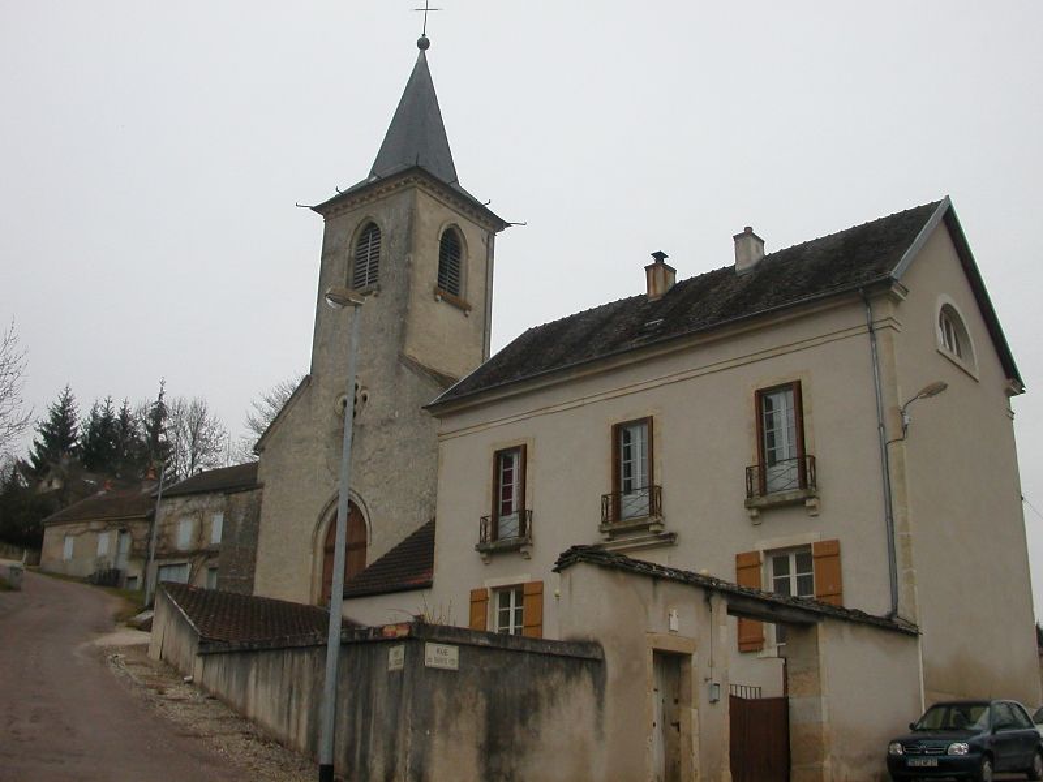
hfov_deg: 50.1
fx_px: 1115
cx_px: 522
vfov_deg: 38.7
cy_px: 391
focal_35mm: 37
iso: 100
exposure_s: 1/141
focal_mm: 5.6
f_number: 4.5
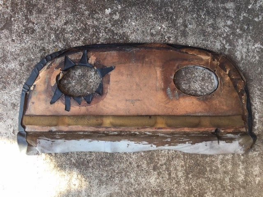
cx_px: 132
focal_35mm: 29
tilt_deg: -86.3
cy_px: 98
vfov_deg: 48.2
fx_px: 220
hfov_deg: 61.7
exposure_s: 1/100
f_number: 2.2
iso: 25
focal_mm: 4.15
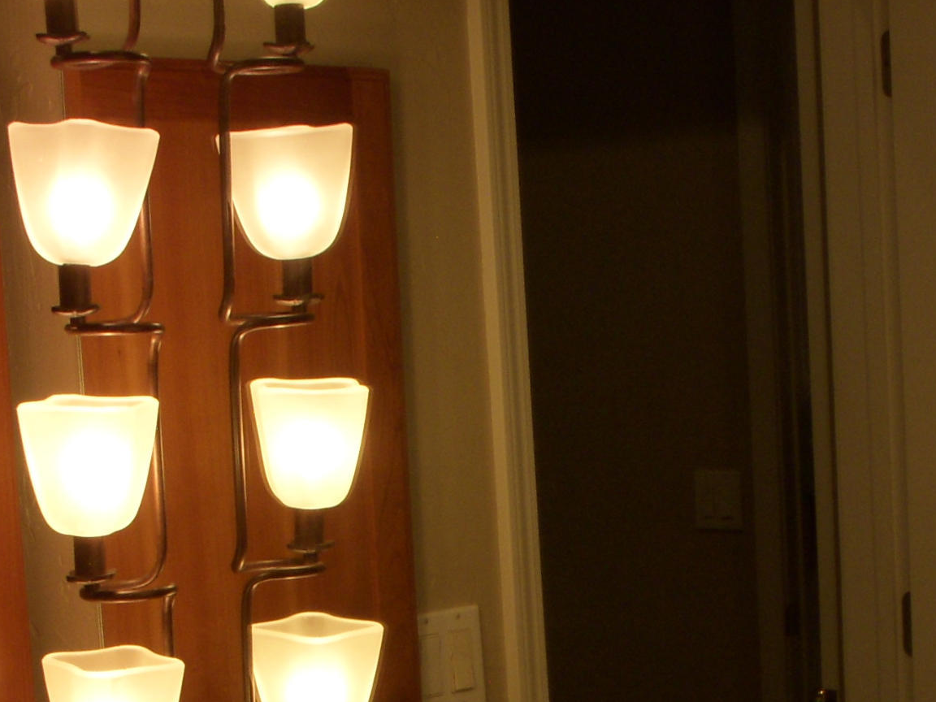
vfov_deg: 16.2
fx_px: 2379
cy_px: 808
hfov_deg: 22.2
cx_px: 619
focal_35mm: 88
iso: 100
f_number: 3.3
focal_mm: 6.3
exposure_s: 1/80
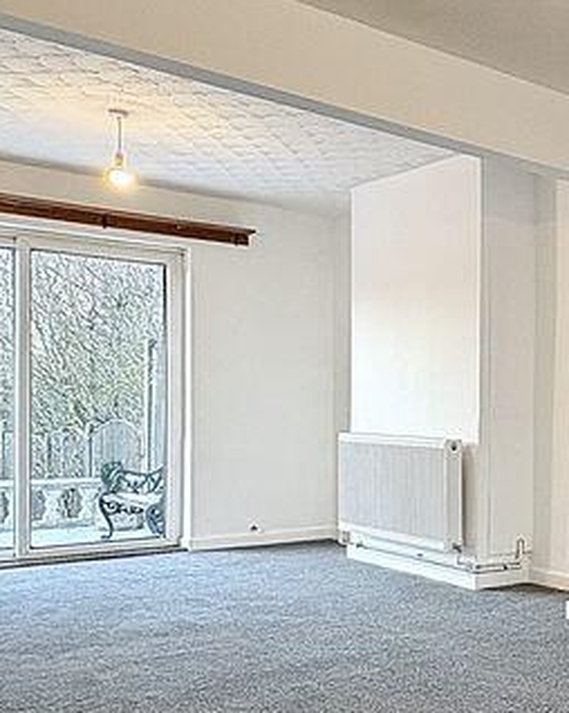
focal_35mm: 44
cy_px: 426
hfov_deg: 29.5
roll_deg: -0.4
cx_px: 677
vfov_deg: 41.8
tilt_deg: -0.4
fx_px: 927
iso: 160
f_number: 2.2
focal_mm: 2.22
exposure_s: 1/50
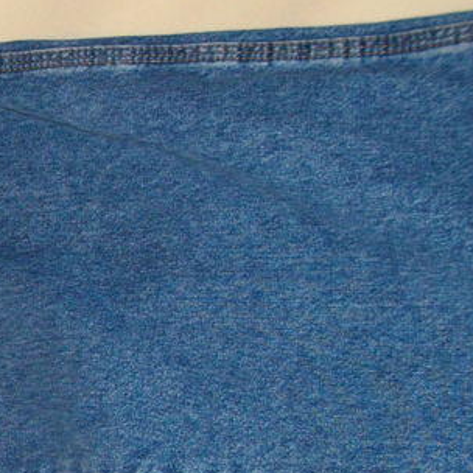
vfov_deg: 18.9
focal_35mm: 90
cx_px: -154
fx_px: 1391
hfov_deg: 17.9
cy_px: 431
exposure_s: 1/50
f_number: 2.9
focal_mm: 5.7
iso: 200
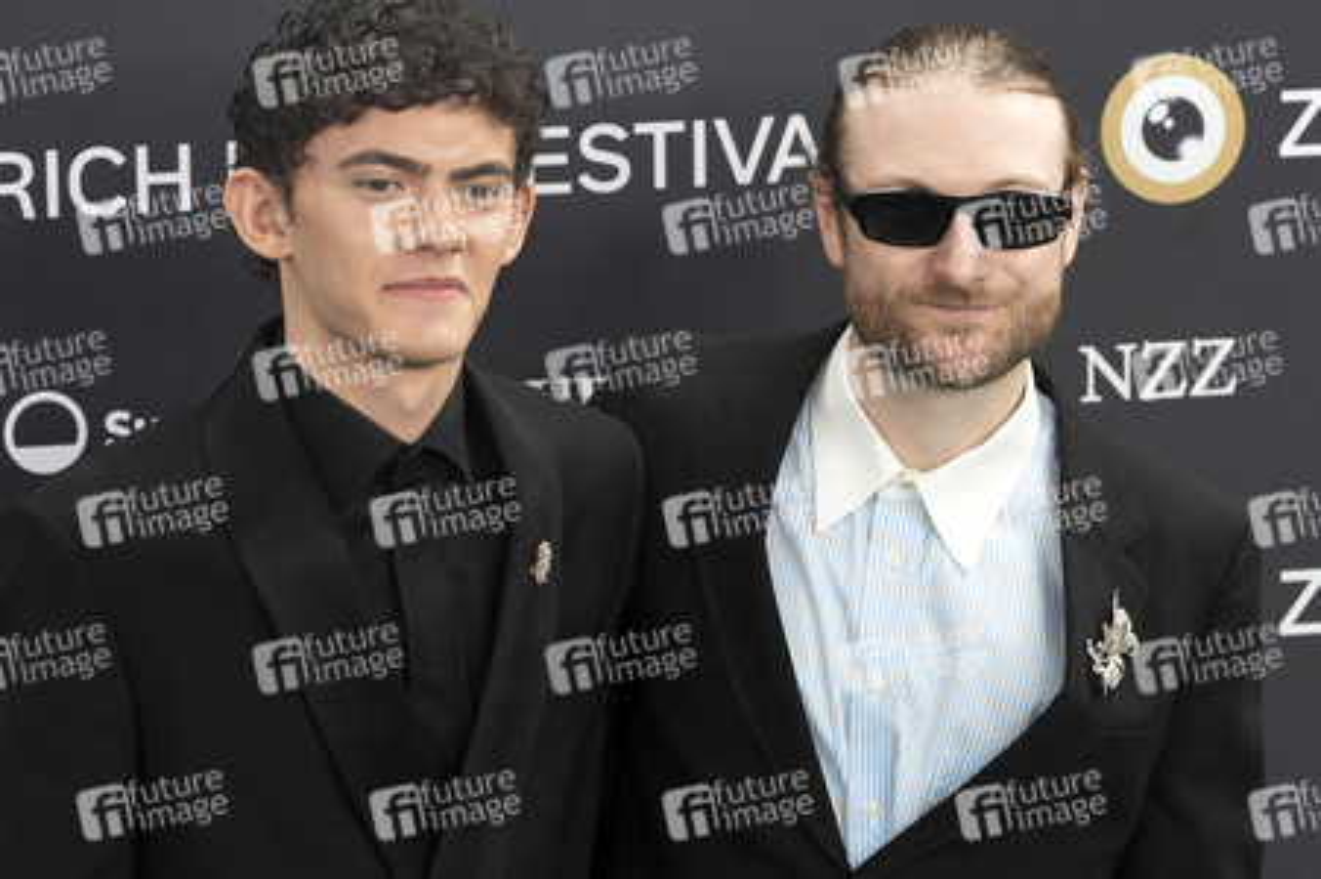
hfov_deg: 12.6
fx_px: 5976
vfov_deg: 8.4
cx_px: 660
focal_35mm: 163
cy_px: 453
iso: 1600
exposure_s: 1/400
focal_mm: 150
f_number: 6.3
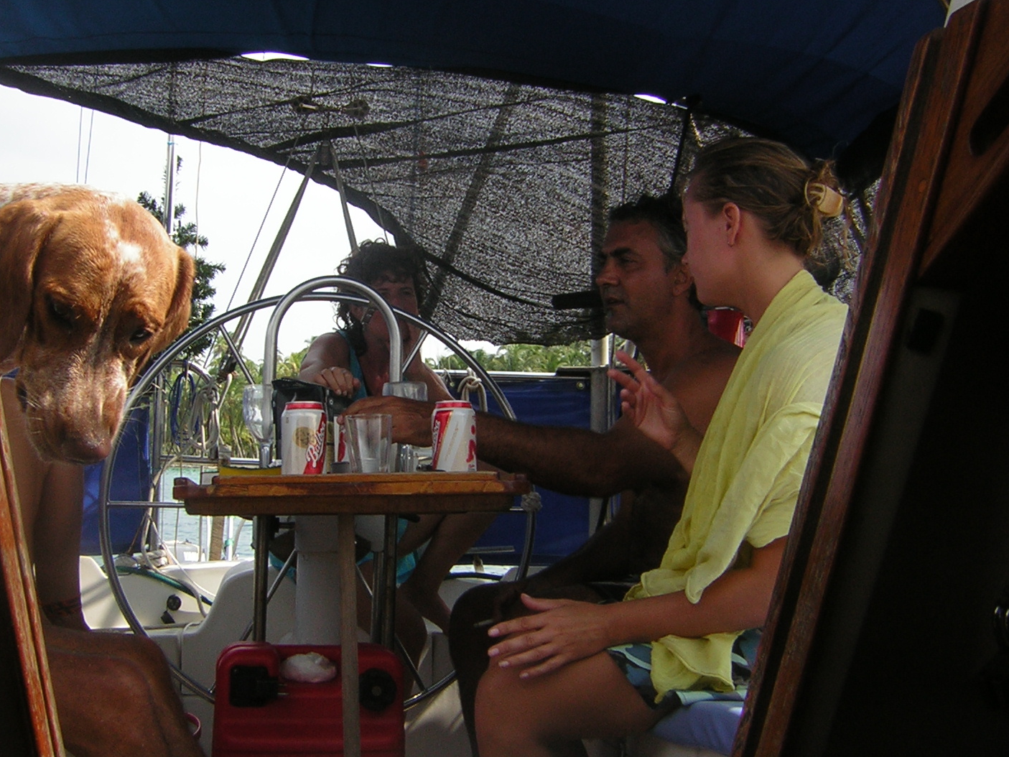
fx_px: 1195
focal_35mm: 41
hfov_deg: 45.7
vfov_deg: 35.1
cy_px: 365
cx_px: 453
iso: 50
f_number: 5.2
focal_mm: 4.7
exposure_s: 1/245
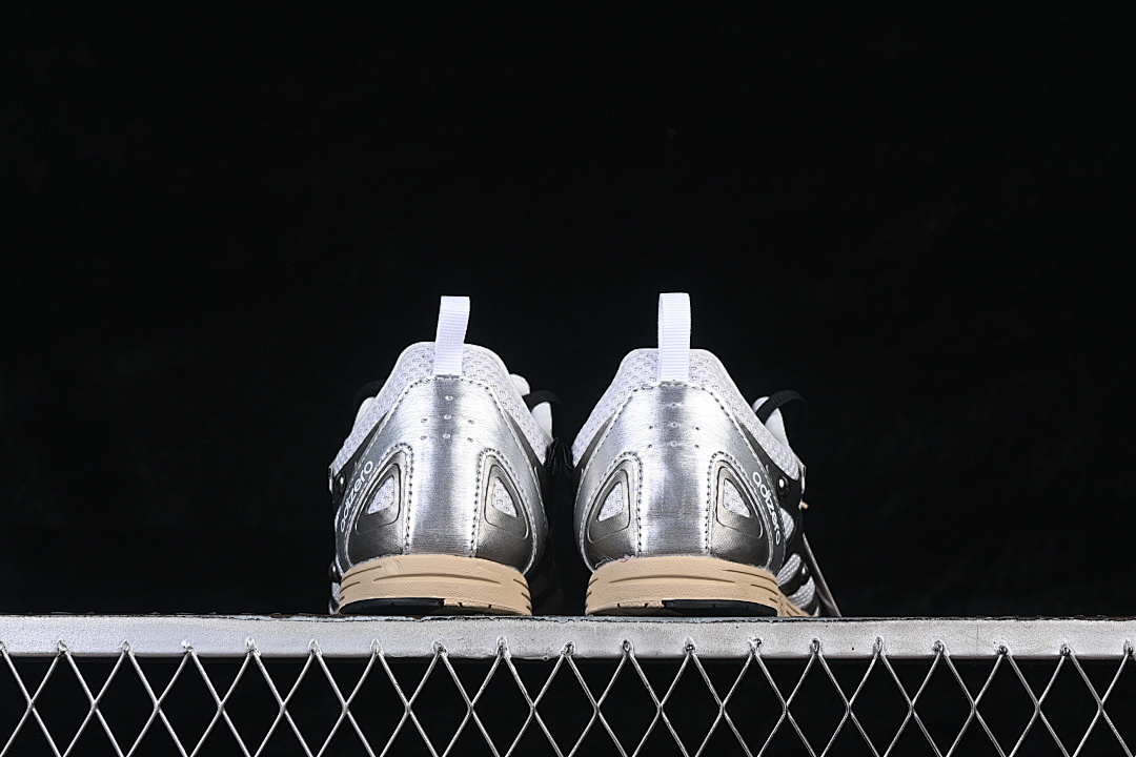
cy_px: 378
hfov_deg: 27.0
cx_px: 568
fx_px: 2366
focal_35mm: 75
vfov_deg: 18.2
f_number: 7.1
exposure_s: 1/80
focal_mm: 50
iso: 160
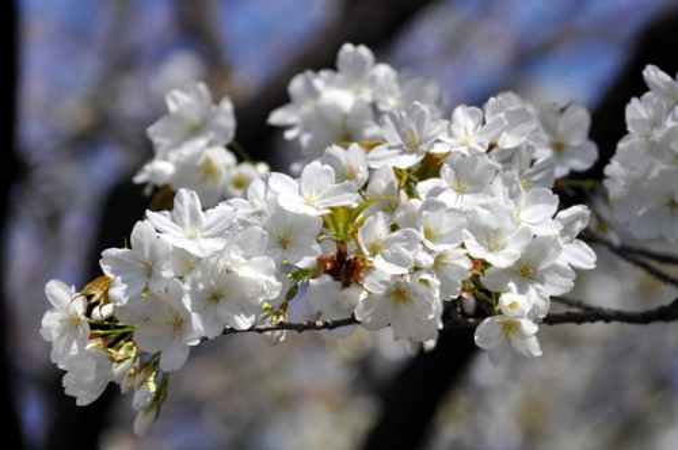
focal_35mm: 225
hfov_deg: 9.2
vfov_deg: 6.1
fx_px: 4232
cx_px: 339
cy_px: 225
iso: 200
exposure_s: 1/800
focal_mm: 150
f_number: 7.1
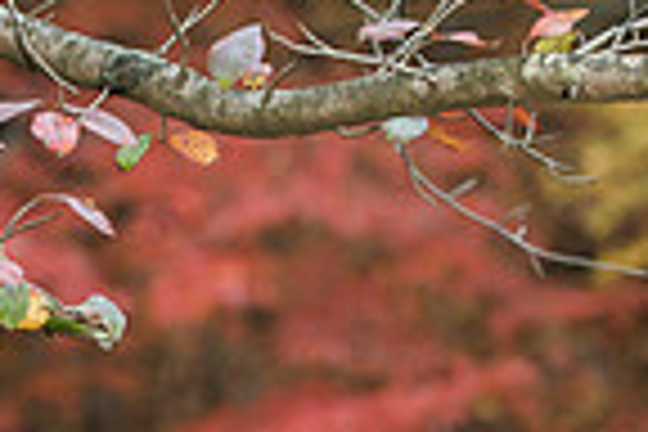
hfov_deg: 4.6
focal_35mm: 443
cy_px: 830
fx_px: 7973
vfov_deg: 3.1
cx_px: -72
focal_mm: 110
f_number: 4
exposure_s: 1/125
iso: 640
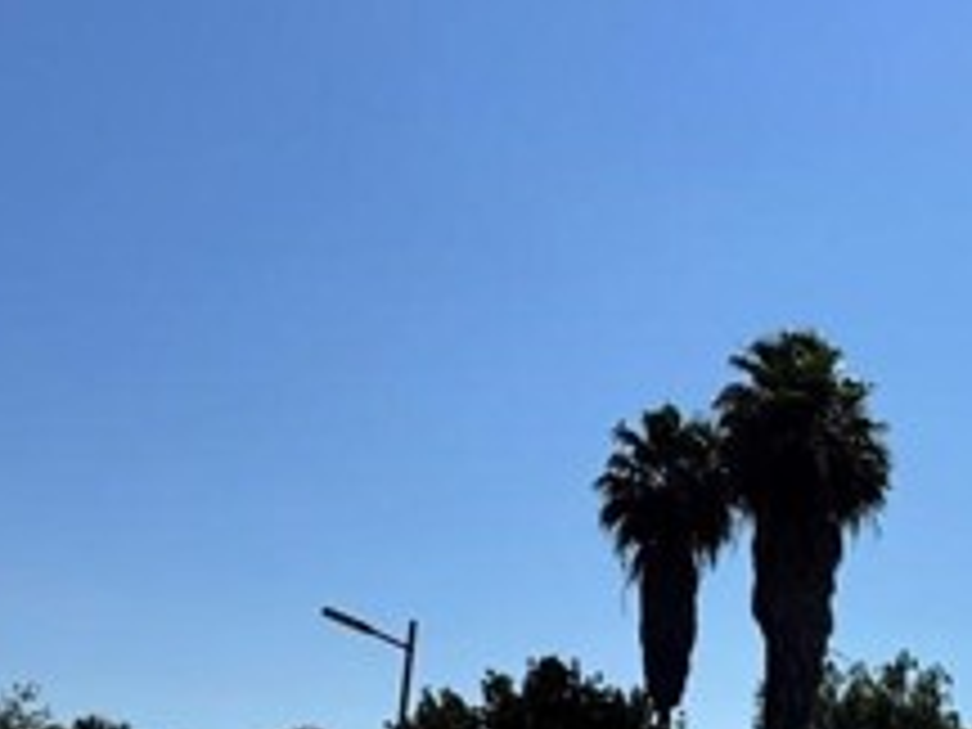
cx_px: 814
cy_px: 922
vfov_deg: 19.3
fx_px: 1994
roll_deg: +0.4
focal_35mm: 71
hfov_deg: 26.7
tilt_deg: +0.9
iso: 80
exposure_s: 1/12346
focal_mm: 6.76
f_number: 1.78
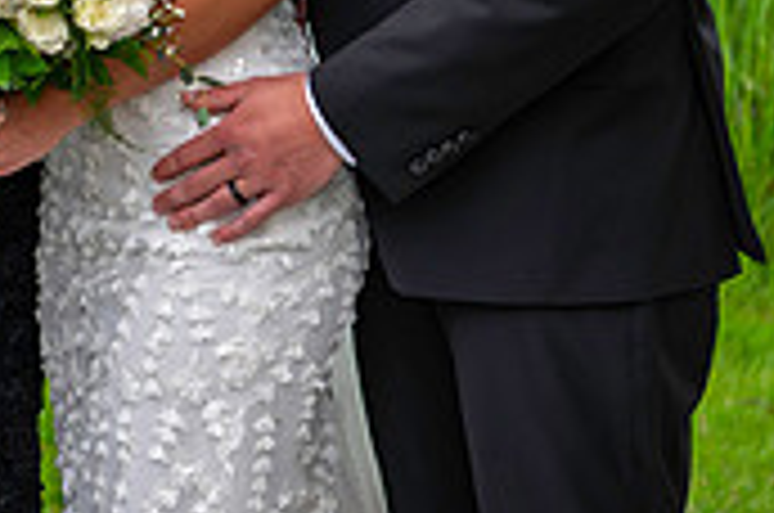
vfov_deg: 7.2
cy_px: -194
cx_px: 186
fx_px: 4013
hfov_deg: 11.0
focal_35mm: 187
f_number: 3.2
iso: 640
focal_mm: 50
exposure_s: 1/3200
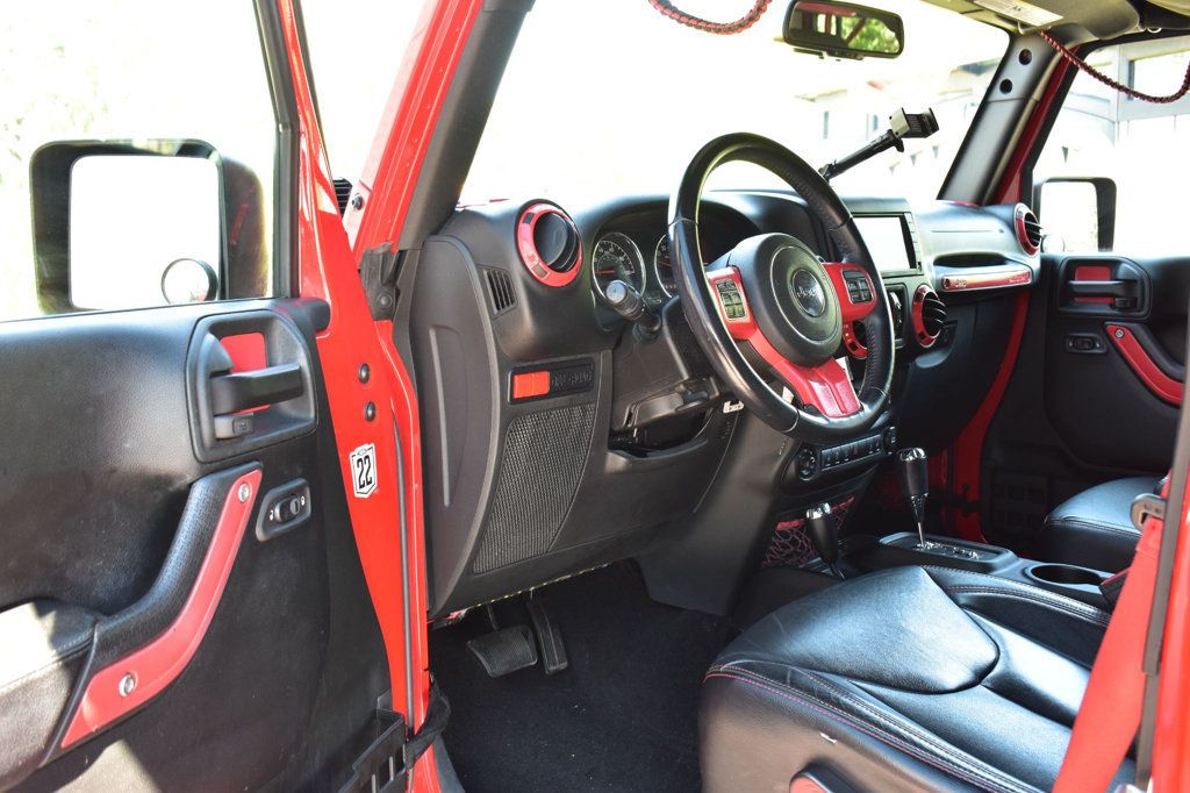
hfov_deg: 53.1
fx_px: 1190
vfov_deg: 36.8
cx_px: 595
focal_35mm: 36
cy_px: 396
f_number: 6.3
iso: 400
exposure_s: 1/15
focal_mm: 24
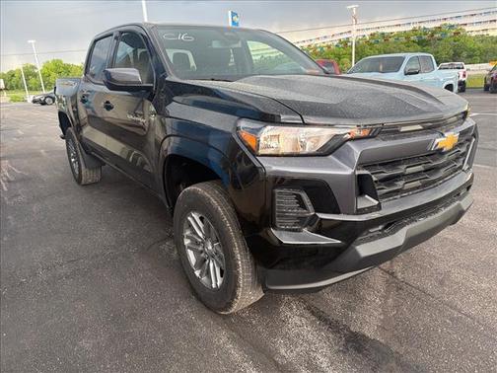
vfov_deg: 56.8
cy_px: 186
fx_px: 345
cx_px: 248
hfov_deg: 71.6
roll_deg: +3.9
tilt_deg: -16.2
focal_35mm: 24
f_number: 1.78
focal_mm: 6.76
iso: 80
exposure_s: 1/176
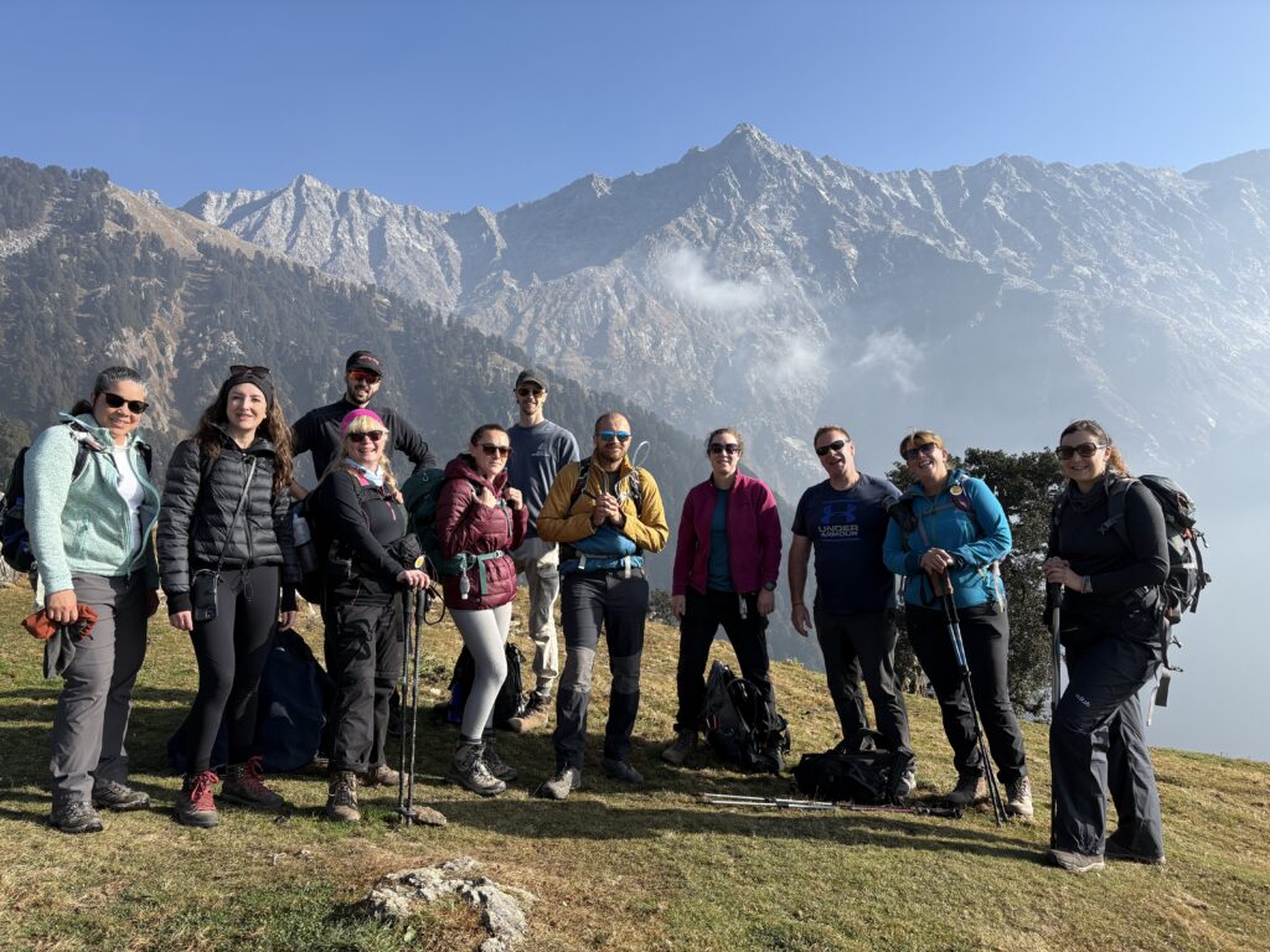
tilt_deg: +1.6
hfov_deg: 67.3
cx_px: 635
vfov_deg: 53.1
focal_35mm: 26
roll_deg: +3.6
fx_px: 954
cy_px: 476
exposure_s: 1/1799
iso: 50
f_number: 1.6
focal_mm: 5.96
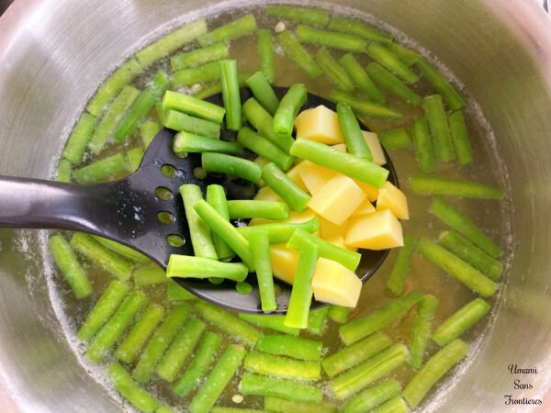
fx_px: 446
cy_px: 206
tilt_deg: -77.9
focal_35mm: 28
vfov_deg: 49.7
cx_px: 276
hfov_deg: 63.4
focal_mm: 3.99
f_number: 1.8
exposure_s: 1/50
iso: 200
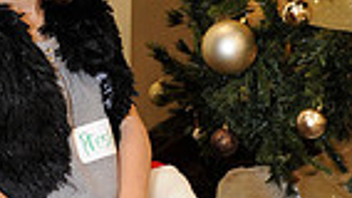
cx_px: 15
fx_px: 1279
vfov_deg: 8.8
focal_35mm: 137
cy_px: 45
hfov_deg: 15.4
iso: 1600
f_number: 4
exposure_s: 1/100
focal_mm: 32
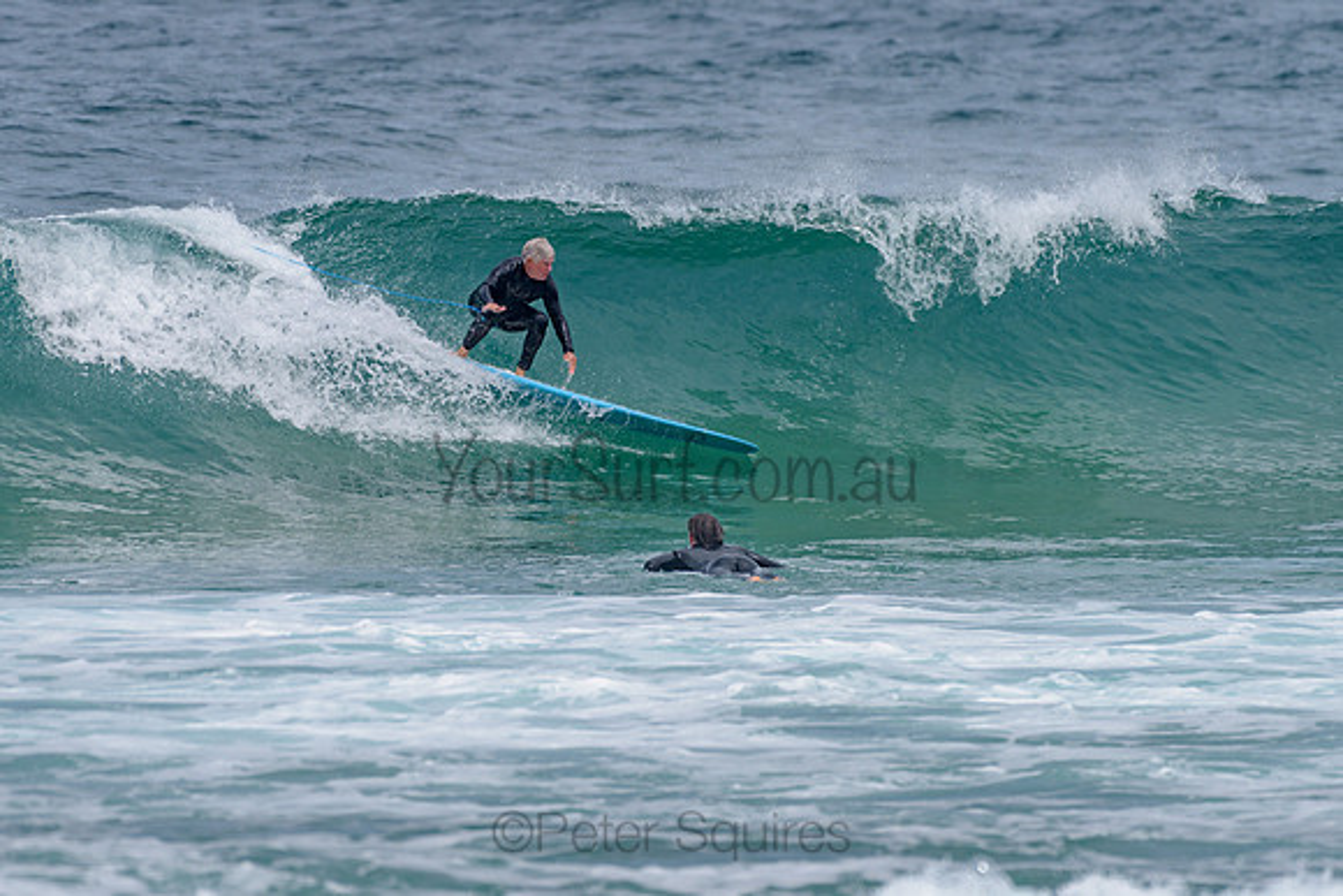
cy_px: 378
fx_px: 22864
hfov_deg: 3.4
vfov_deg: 2.2
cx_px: 718
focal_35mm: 613
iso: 110
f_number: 5.6
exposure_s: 1/2000
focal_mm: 500
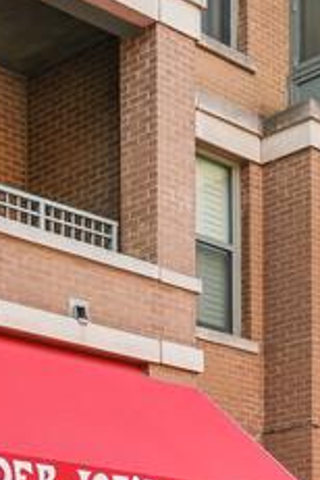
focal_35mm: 93
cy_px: 620
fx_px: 1240
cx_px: -58
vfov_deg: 20.1
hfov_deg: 14.3
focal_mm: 14
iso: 100
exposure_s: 1/40
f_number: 8
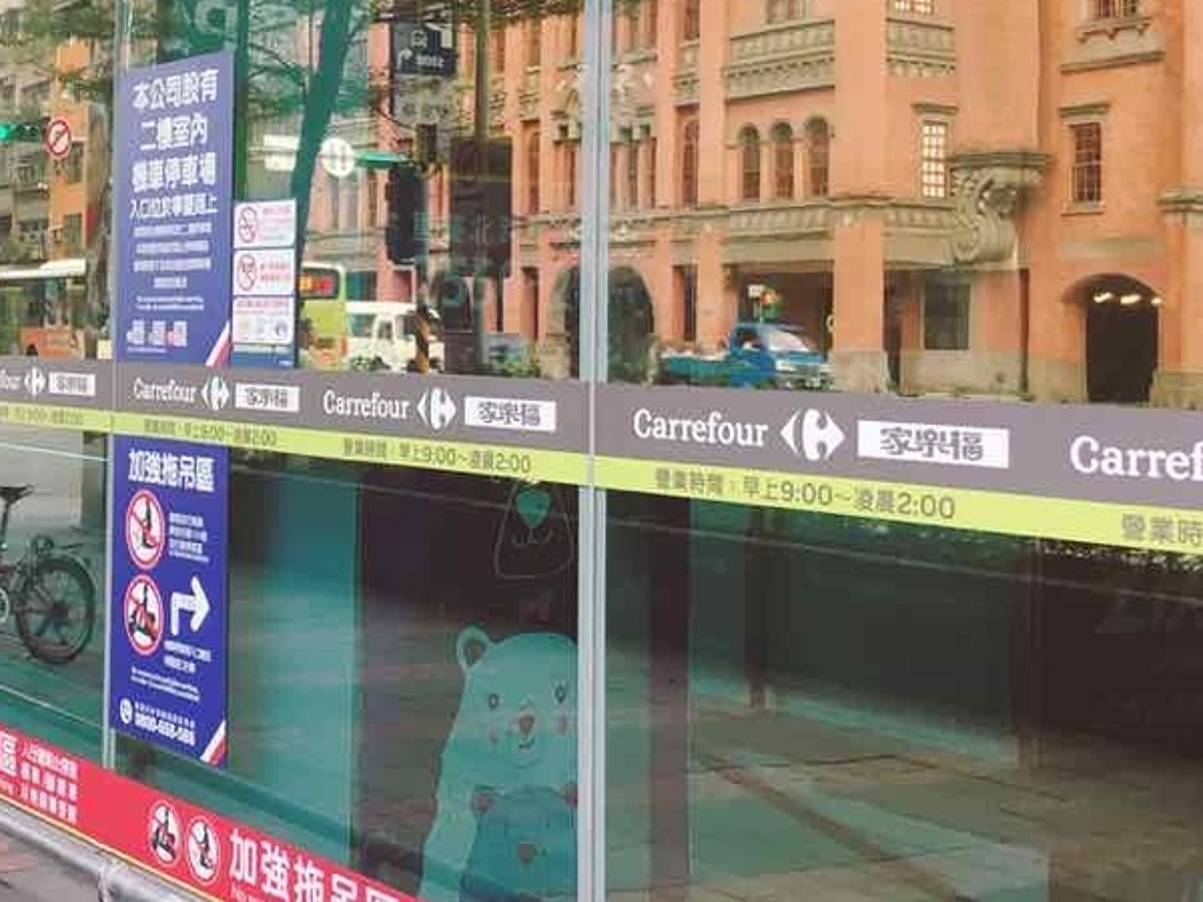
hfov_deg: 31.7
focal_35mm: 58
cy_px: 273
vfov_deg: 25.0
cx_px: 128
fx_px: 2016
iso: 25
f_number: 2.2
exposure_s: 1/40
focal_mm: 4.15
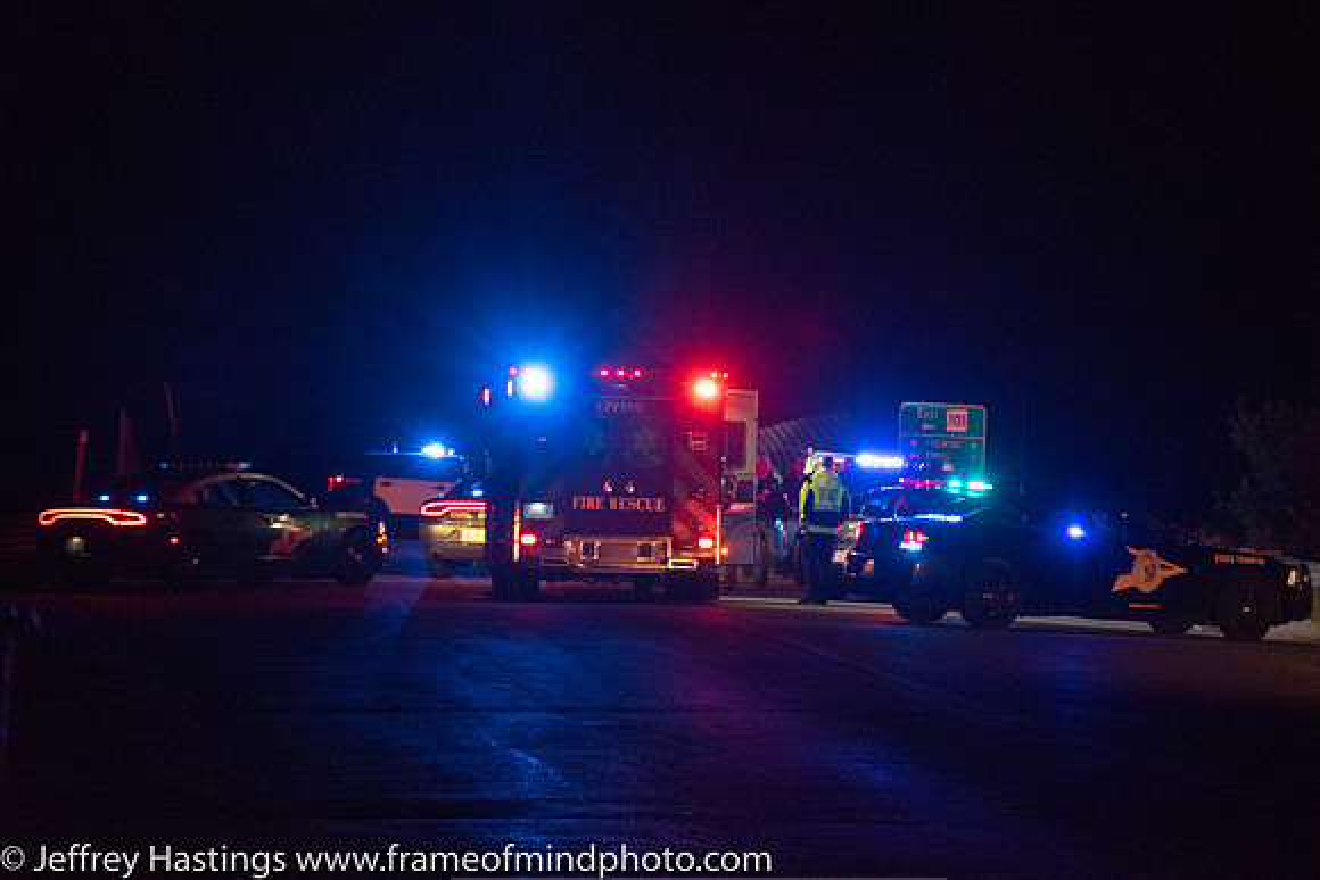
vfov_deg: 8.3
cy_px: 440
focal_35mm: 165
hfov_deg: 12.4
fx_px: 6051
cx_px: 660
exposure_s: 1/320
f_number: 4.5
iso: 2000
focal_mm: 110
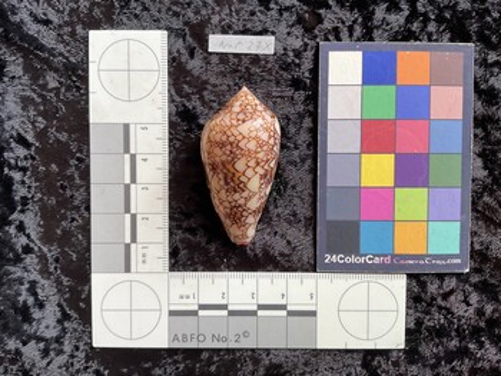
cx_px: 250
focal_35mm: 29
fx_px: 420
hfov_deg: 61.6
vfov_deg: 48.3
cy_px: 188
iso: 50
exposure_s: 1/120
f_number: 1.8
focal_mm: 3
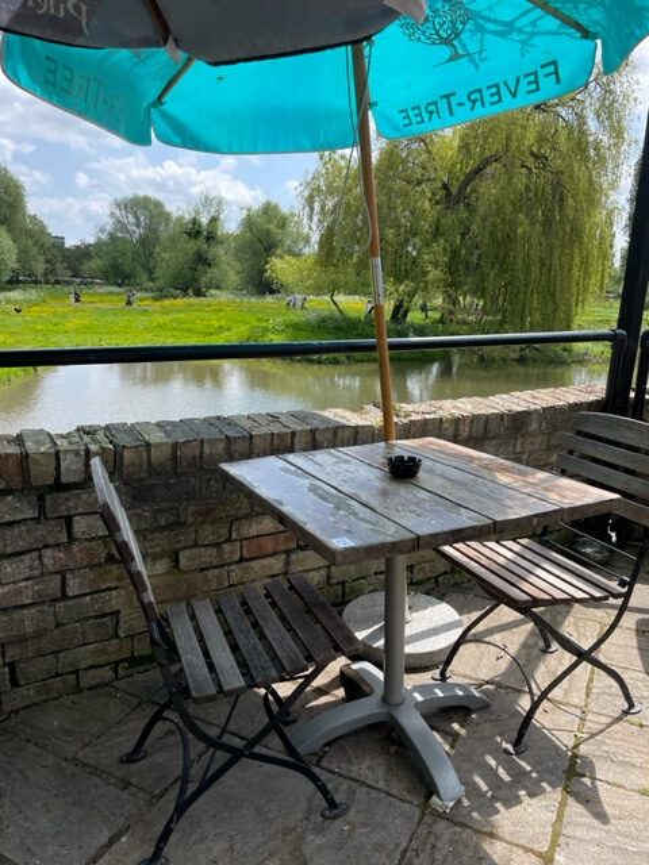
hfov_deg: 53.1
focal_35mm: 26
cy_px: 432
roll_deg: -0.1
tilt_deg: -10.6
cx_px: 324
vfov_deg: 67.3
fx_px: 650
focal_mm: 4.2
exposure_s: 1/1715
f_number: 1.6
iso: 32
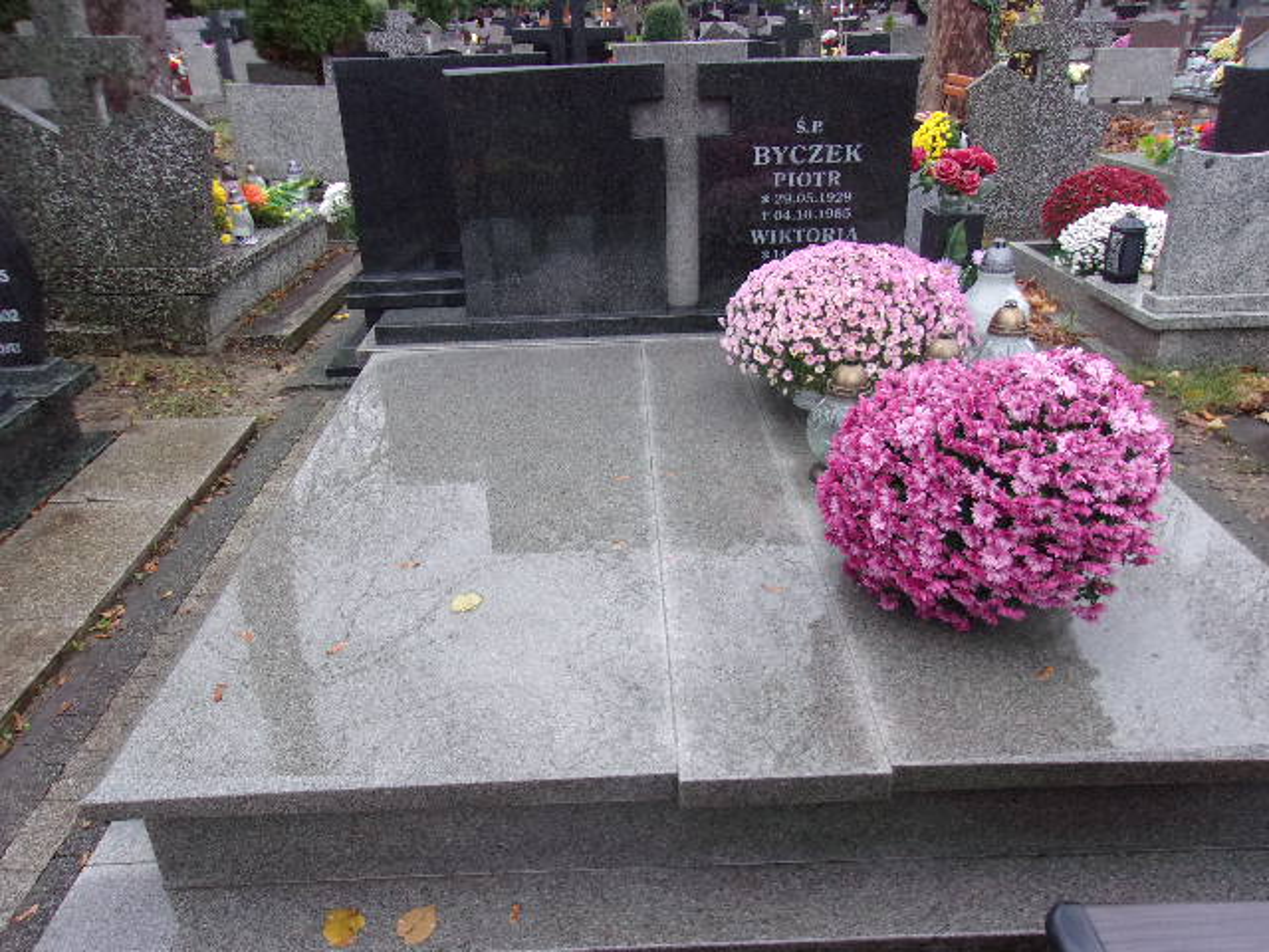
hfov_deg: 65.3
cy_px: 476
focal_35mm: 27
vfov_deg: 51.4
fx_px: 990
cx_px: 634
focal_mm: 4.9
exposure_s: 1/34
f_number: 3
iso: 251
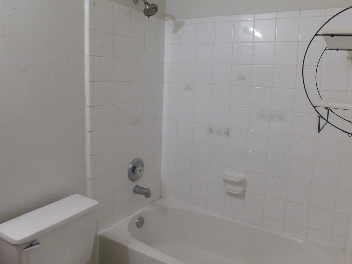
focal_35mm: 28
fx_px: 285
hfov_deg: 63.1
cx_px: 202
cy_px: 112
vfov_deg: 49.6
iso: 200
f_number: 3
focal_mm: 4
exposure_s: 1/30
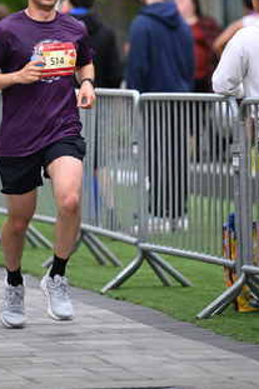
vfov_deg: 5.8
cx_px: 92
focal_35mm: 354
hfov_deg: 3.9
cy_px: 50
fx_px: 3824
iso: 640
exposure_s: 1/2000
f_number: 2.8
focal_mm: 200
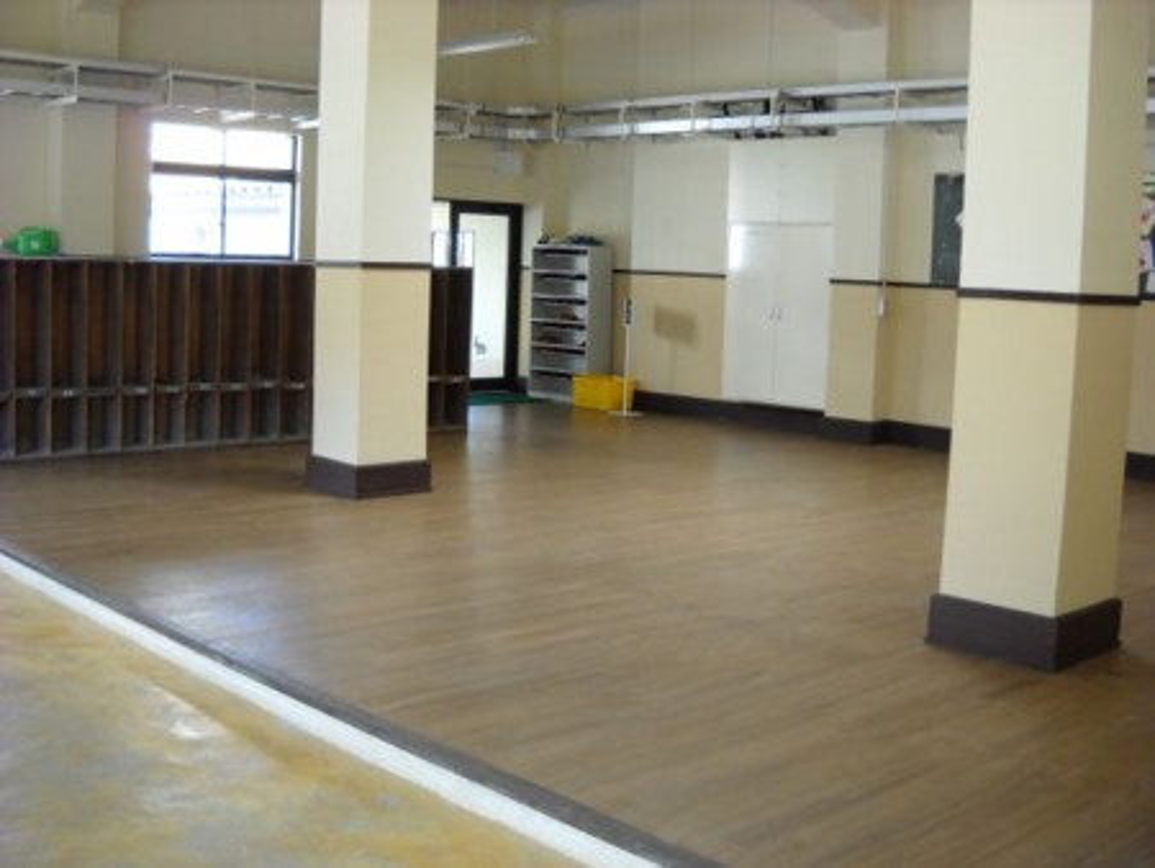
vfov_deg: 35.2
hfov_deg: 45.8
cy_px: 434
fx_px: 1369
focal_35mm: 41
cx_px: 578
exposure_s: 1/60
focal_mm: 6.72
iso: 200
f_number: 3.1
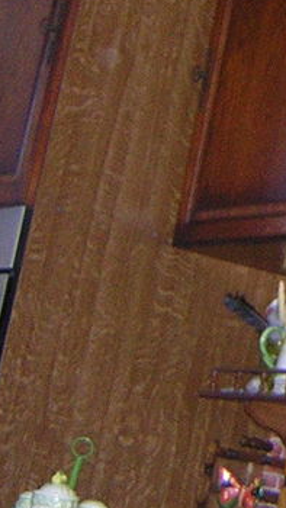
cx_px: 552
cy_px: 93
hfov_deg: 10.1
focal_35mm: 112
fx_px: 1509
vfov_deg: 18.9
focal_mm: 4.7
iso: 400
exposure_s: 1/60.1
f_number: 2.6
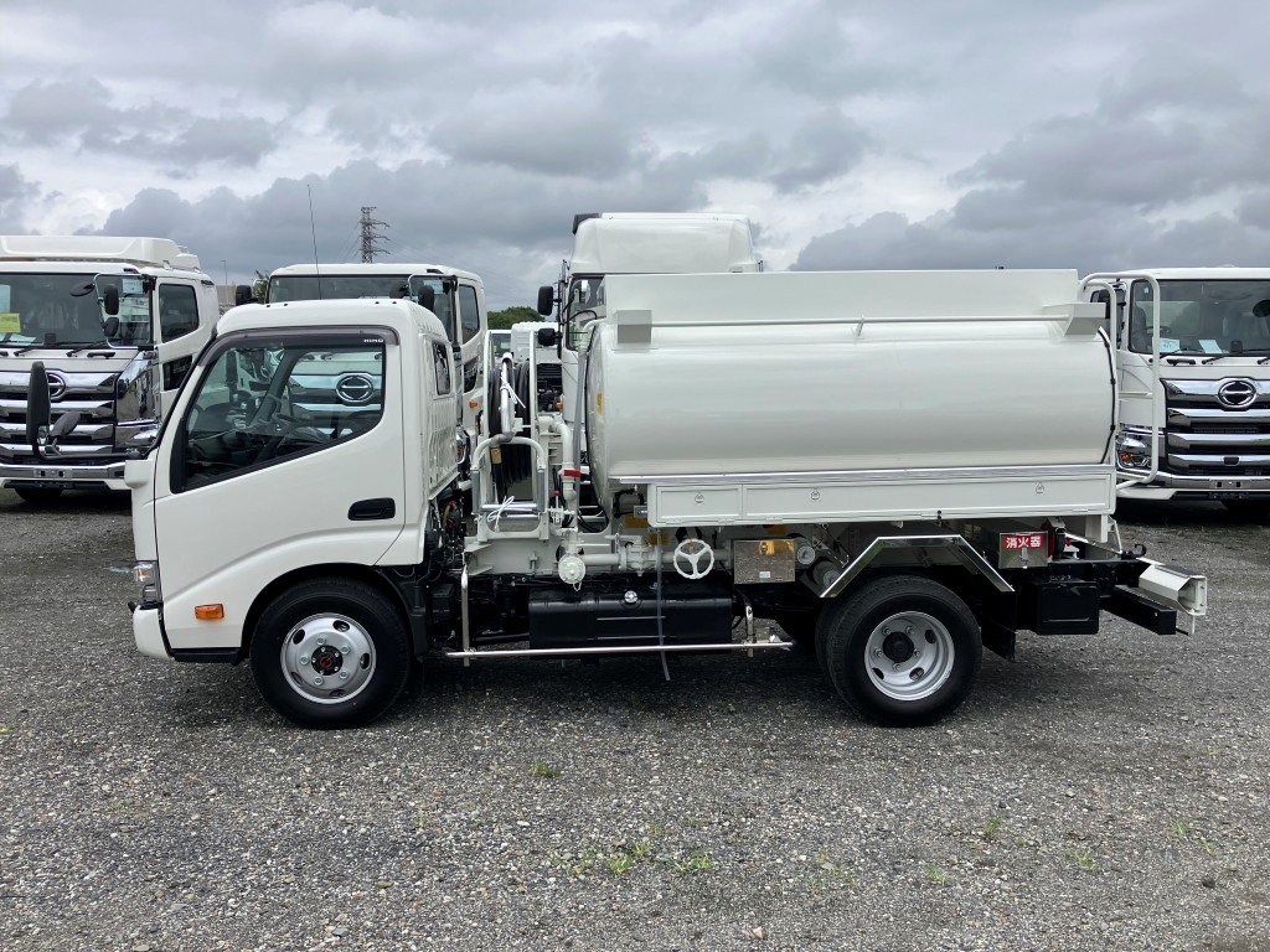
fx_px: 1027
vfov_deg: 49.7
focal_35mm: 28
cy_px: 476
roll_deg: +0.3
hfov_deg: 63.4
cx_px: 635
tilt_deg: -5.6
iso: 32
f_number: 1.8
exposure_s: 1/3040
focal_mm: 3.99
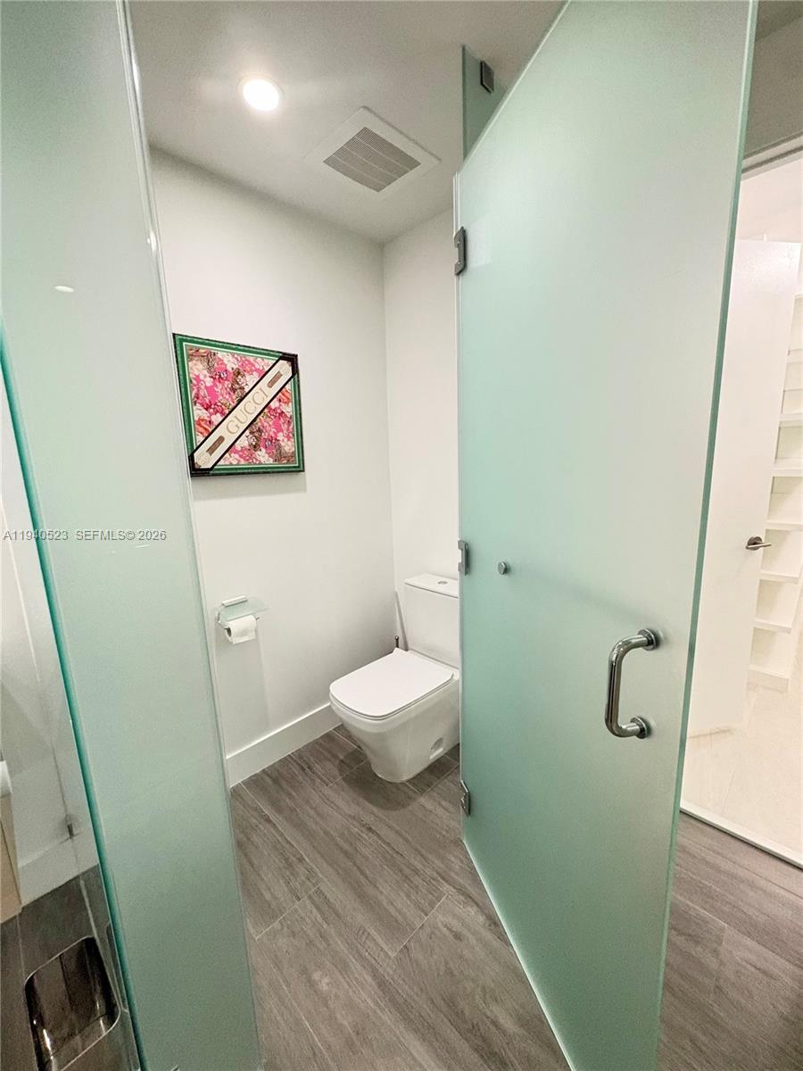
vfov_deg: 102.1
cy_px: 536
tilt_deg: -8.3
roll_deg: +1.3
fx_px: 433
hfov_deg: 85.7
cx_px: 402
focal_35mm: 14
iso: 800
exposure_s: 1/60
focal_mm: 2.22
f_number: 2.2
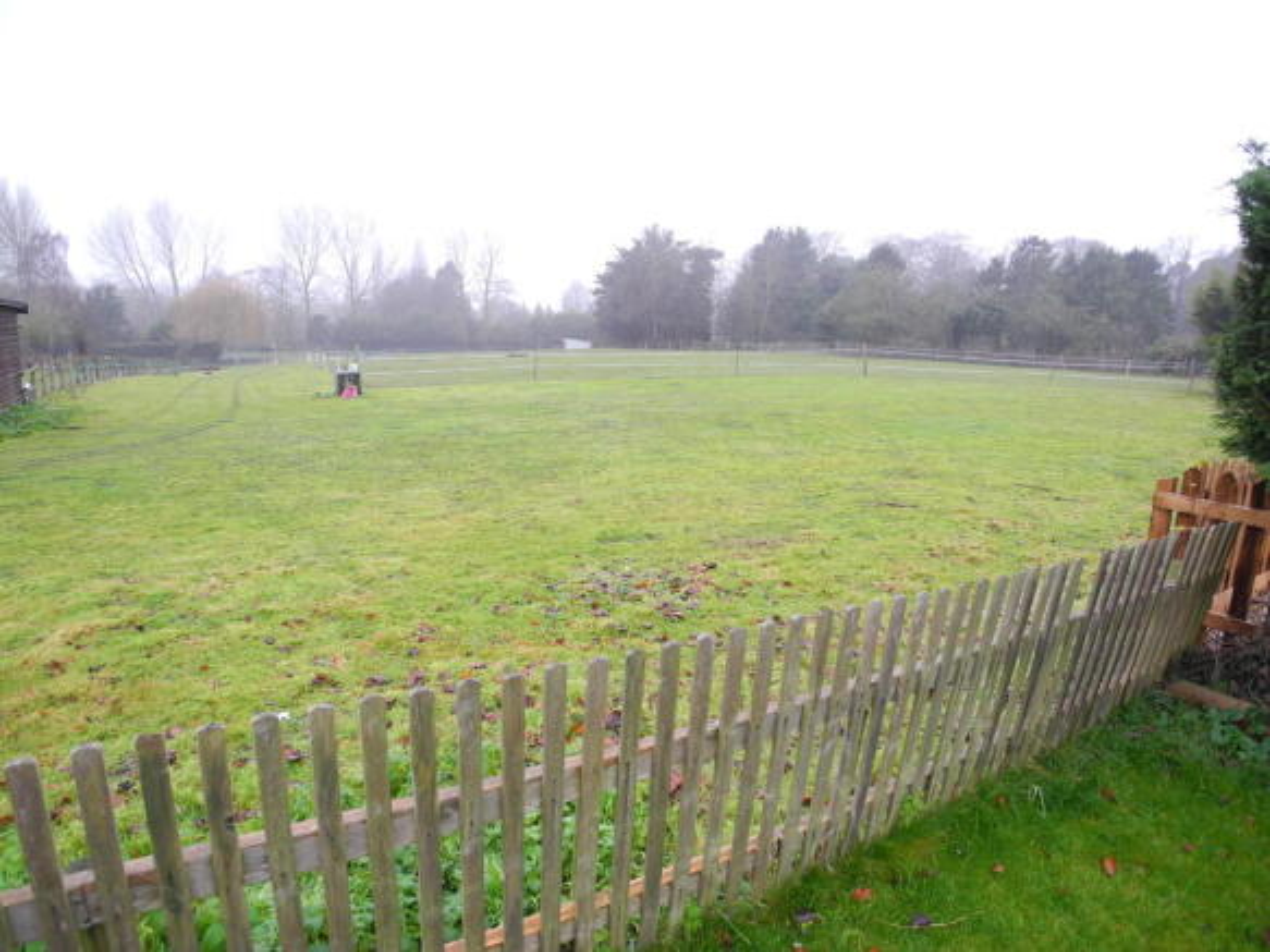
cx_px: 635
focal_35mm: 28
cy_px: 476
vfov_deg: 49.7
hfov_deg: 63.5
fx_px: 1027
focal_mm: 6
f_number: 2.8
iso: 100
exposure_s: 1/59
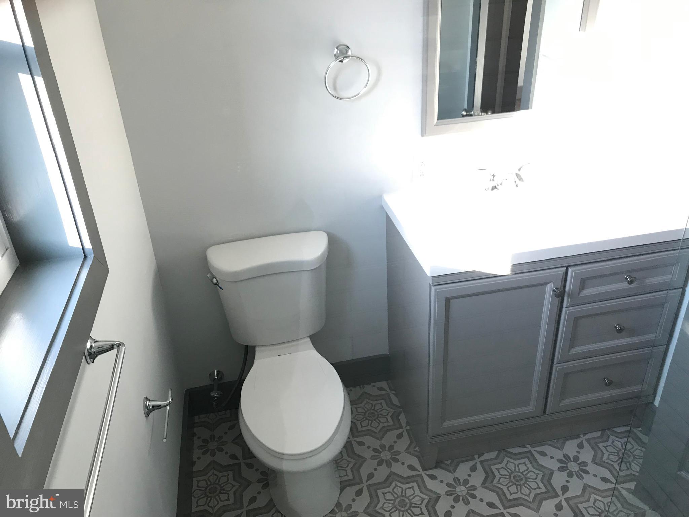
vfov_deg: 49.7
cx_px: 344
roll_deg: +3.7
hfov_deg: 63.4
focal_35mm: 28
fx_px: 557
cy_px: 258
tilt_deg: -29.3
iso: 25
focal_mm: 3.99
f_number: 1.8
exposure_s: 1/40
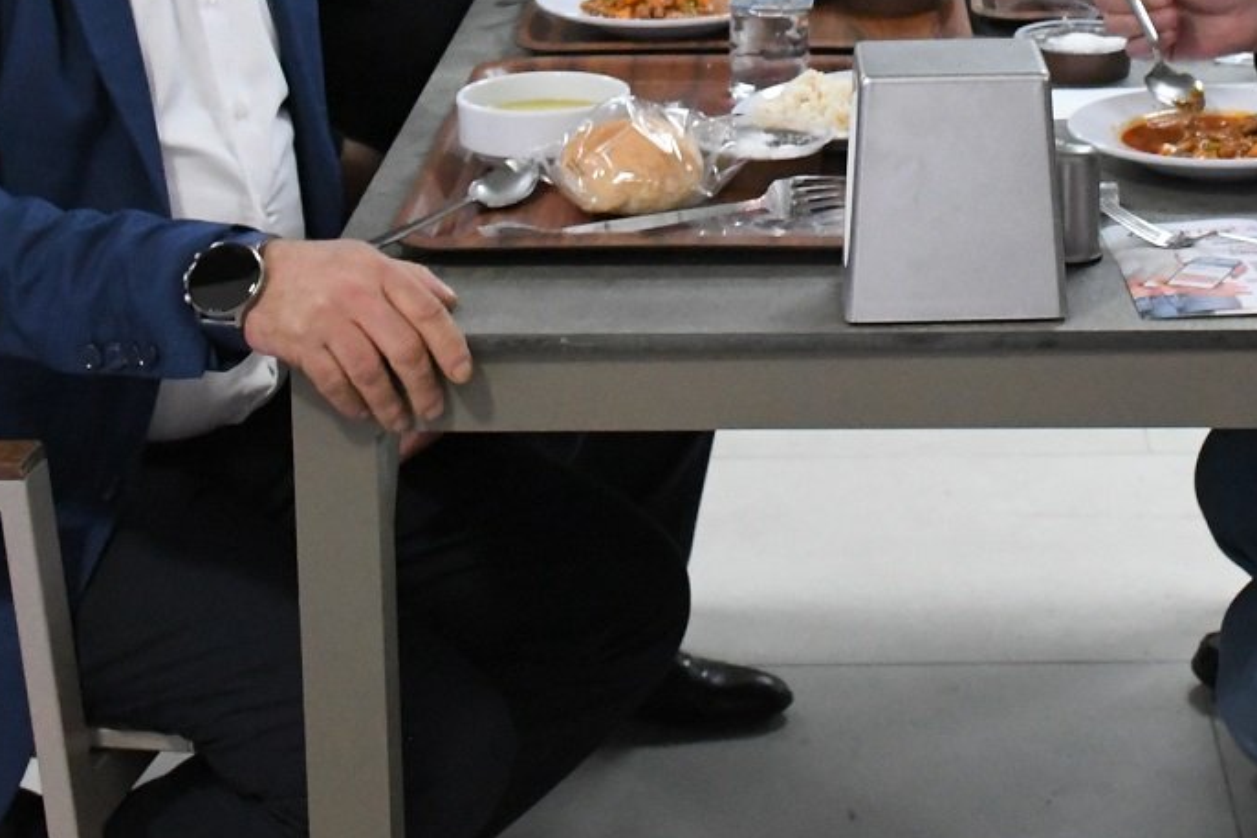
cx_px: 890
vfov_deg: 14.1
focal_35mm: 95
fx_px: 3316
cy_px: -61
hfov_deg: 21.3
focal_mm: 26
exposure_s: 1/200
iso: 6400
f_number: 7.1
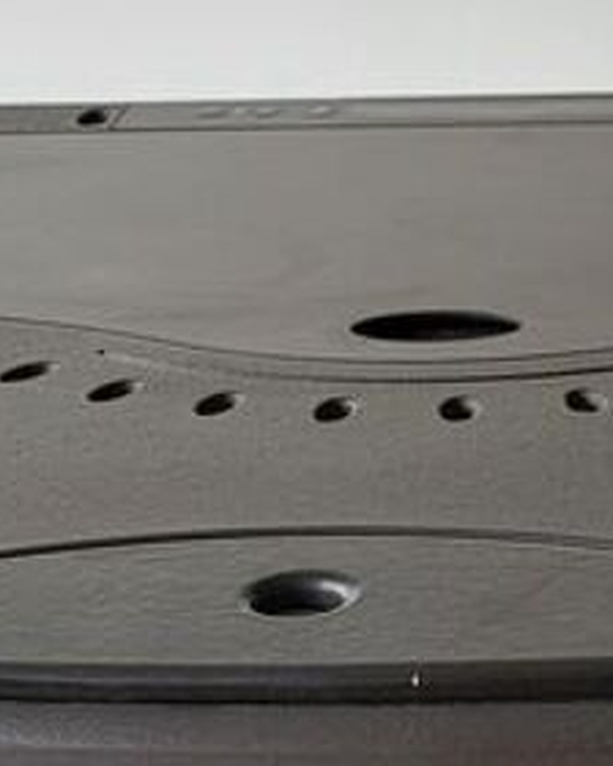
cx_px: 509
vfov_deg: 13.6
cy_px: 1517
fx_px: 2744
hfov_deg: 12.7
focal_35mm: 121
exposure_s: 1/202
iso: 50
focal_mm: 4.25
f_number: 1.8
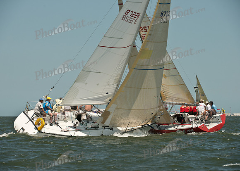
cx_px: 116
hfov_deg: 9.6
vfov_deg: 6.8
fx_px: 1436
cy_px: 85
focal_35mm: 211
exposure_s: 1/1250
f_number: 6.3
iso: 250
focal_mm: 200
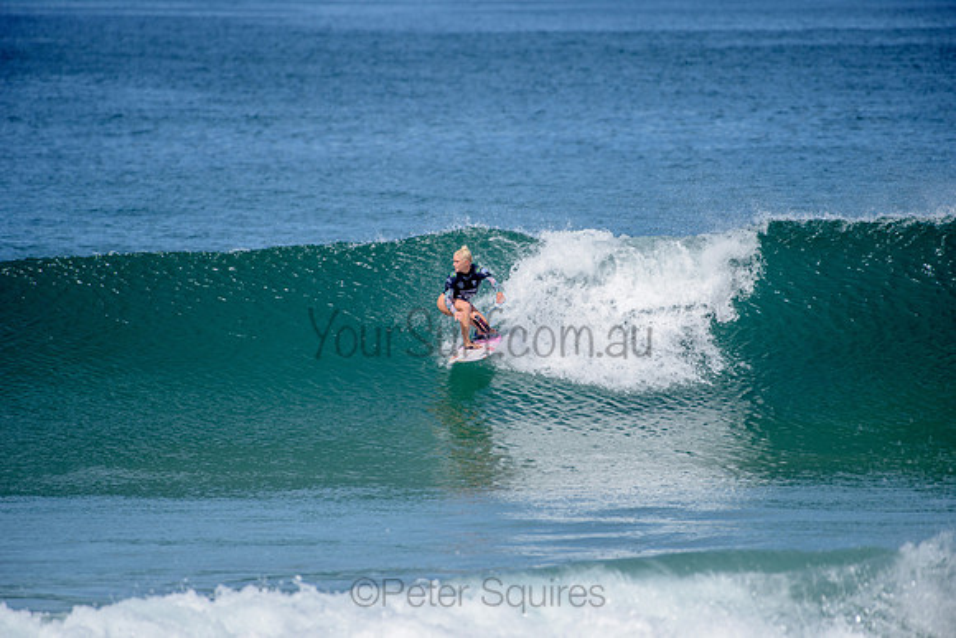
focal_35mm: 500
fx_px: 13280
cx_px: 478
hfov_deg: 4.1
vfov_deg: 2.8
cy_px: 319
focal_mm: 500
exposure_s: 1/2500
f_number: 6.3
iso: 250
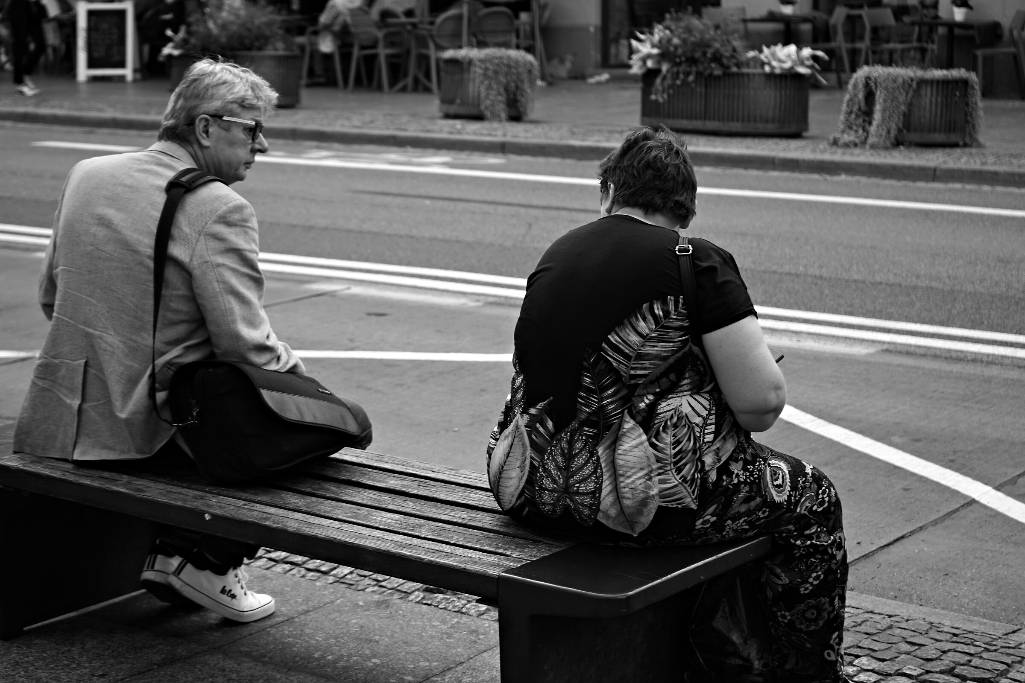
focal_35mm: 70
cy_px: 342
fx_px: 1993
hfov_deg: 28.8
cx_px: 512
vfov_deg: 19.5
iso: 160
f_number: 5.6
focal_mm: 70
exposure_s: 1/80
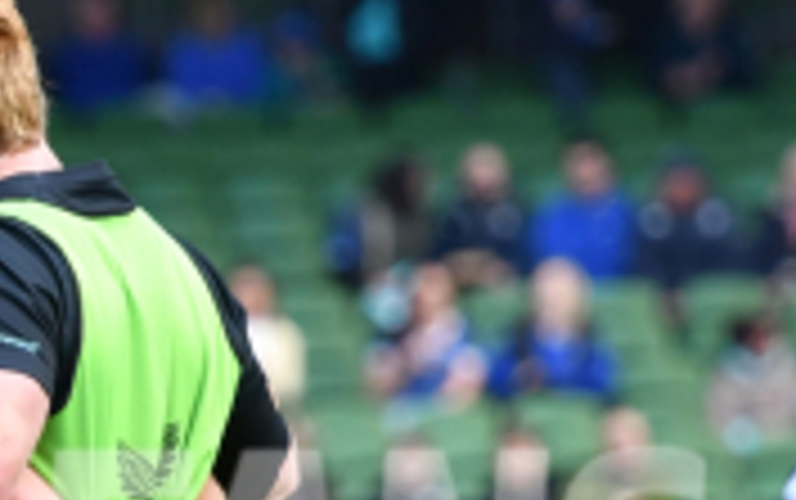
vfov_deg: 0.8
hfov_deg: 1.3
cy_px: 637
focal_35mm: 1585
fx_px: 34417
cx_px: -769
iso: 640
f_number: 4
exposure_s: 1/1250
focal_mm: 230
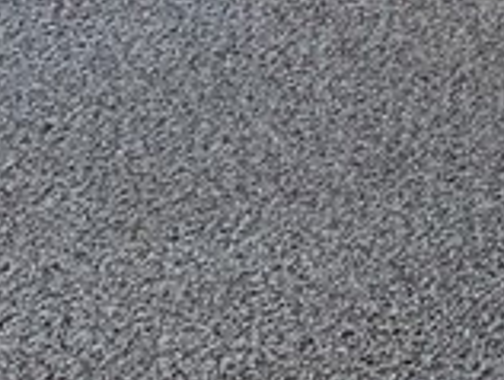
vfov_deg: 7.9
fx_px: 2450
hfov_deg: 10.9
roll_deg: +1.9
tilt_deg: -11.1
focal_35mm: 168
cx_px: 931
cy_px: -645
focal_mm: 4.25
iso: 64
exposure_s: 1/60
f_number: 1.8
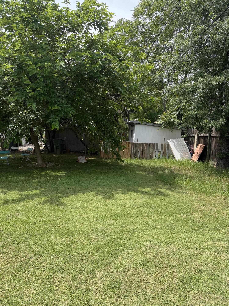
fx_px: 212
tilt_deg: -6.4
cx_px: 114
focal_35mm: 24
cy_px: 153
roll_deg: -2.2
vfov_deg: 71.6
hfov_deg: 56.8
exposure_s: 1/2169
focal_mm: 6.76
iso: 100
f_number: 1.78
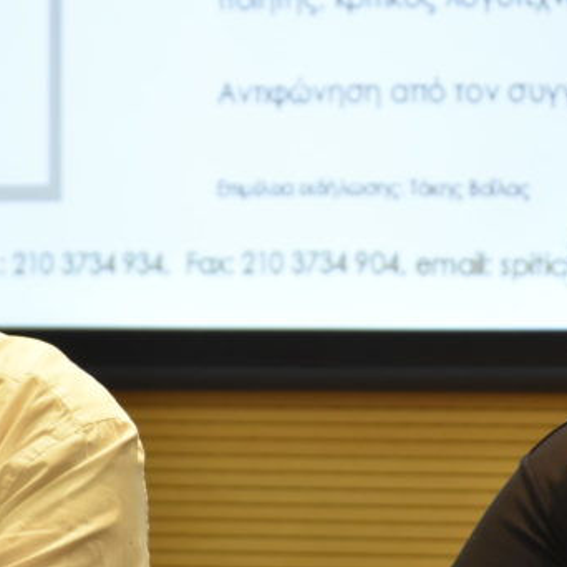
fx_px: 9914
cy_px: 446
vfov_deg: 3.3
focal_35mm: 535
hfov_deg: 3.3
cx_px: 313
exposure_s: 1/50
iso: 1600
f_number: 5.6
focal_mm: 140
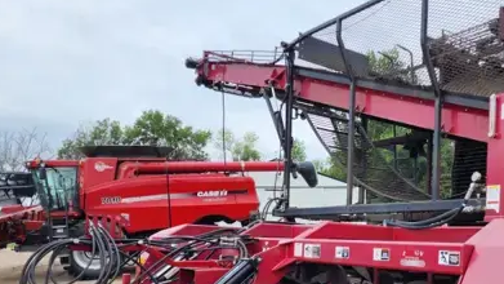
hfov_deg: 48.4
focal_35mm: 41
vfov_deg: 28.4
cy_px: 225
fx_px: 548
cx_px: 342
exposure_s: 1/612
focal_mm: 6.4
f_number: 1.8
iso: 12
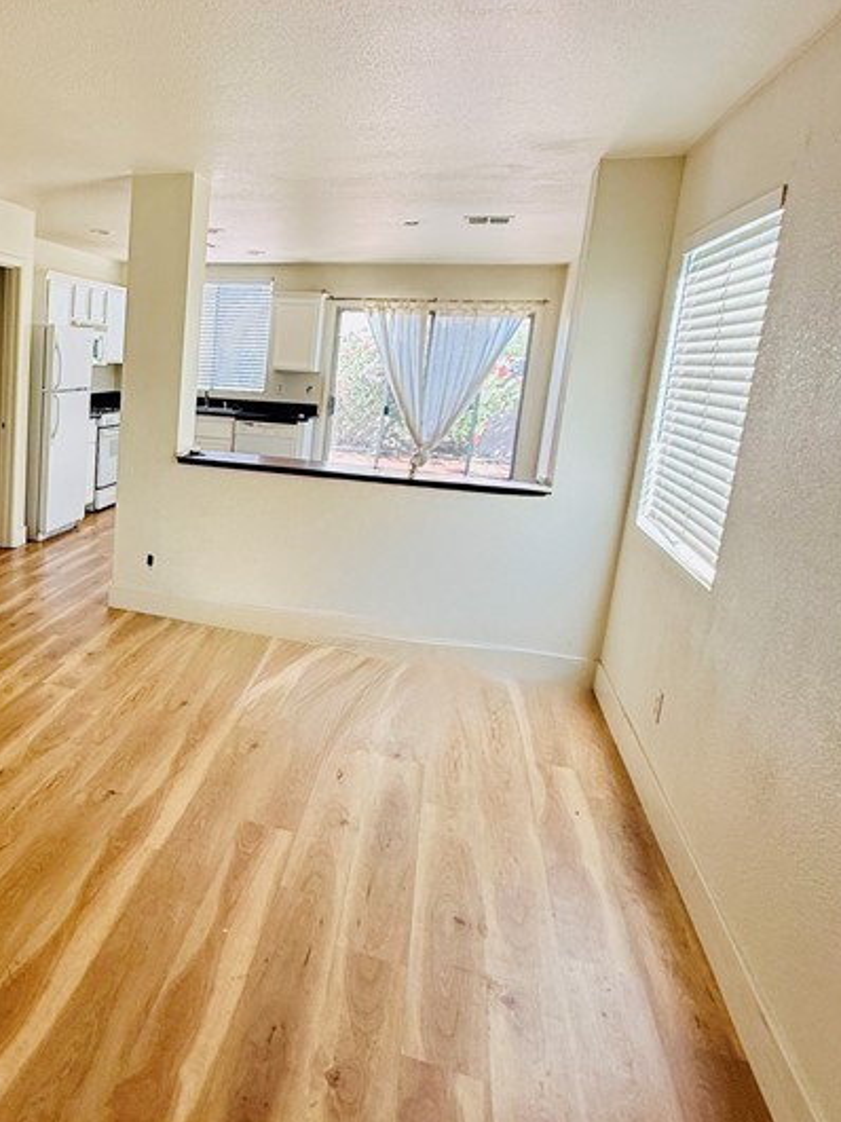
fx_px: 875
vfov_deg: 65.2
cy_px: 518
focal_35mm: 27
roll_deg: -3.1
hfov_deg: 46.4
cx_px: 85
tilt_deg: -9.7
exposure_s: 1/100
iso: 80
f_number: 2.2
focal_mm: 2.22
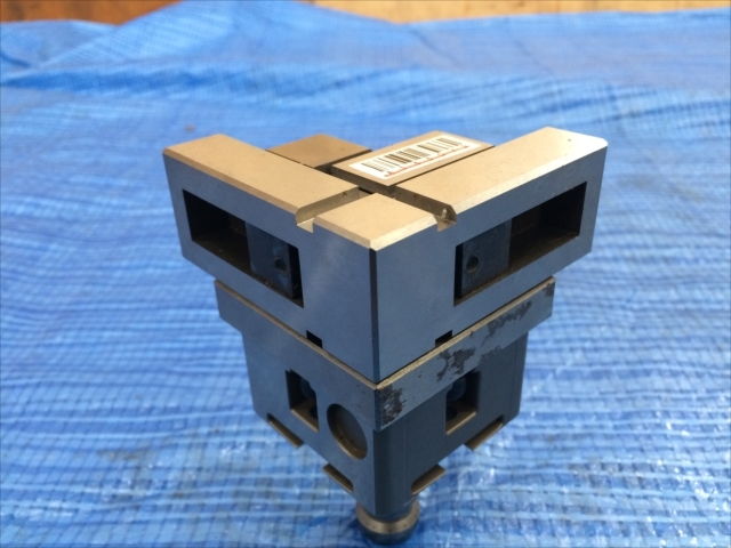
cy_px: 274
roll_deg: +1.5
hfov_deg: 61.7
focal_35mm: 29
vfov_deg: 48.2
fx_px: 612
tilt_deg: -30.5
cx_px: 366
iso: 125
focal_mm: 4.15
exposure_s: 1/30
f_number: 2.2
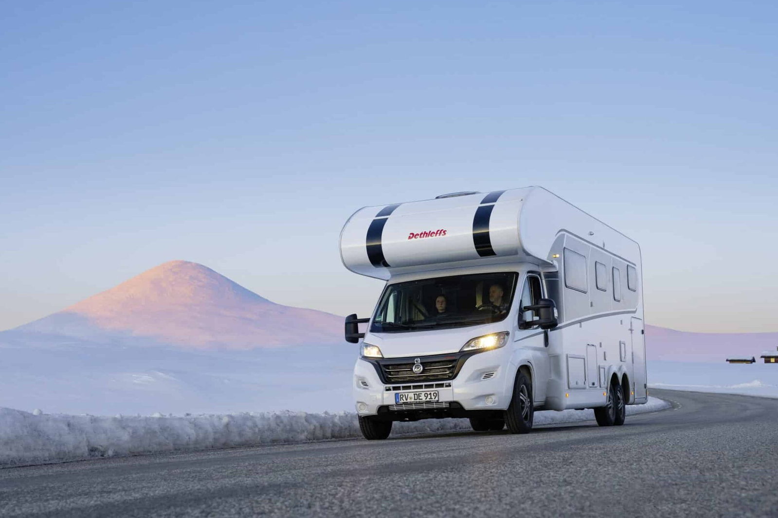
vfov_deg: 29.9
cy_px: 259
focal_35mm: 45
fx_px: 972
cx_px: 389
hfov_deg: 43.6
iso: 160
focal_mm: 45
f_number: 5
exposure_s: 1/160
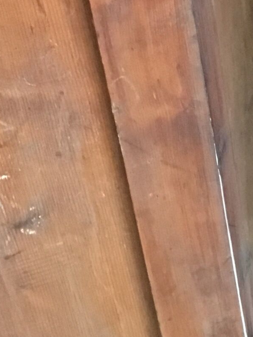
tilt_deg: -32.6
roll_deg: +1.3
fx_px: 1237
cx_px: 454
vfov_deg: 14.3
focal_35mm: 127
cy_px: -199
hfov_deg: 10.9
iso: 200
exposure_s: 1/20
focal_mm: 3.3
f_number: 2.4
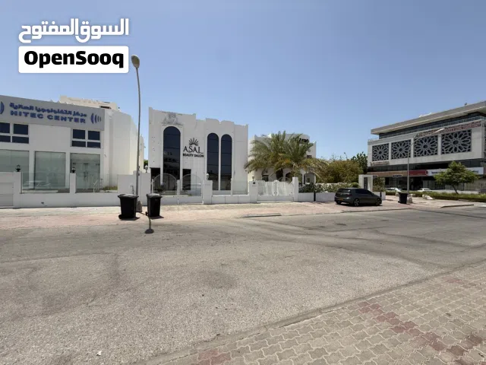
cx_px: 243
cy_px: 182
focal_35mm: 14
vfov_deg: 85.7
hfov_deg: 102.1
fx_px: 197
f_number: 2.2
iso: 50
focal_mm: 2.22
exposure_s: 1/2976
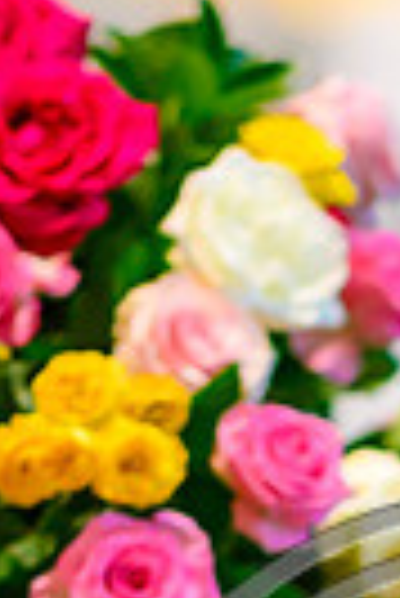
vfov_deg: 3.9
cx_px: 521
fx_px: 8810
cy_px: 976
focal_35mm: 530
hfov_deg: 2.6
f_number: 1.4
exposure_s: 1/125
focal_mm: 105
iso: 640
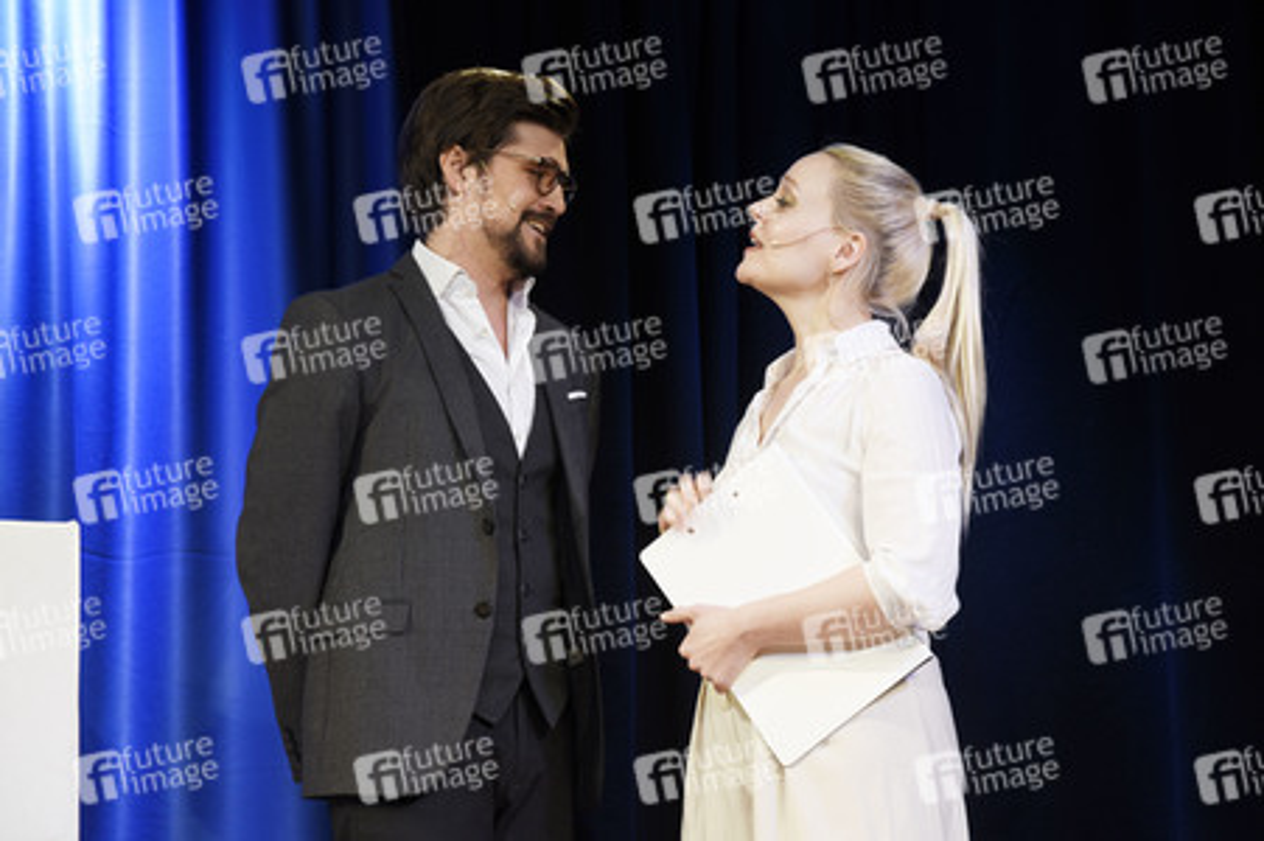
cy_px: 420
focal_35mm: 120
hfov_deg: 17.1
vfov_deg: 11.4
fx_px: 4210
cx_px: 632
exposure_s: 1/60
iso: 500
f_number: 6.3
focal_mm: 120
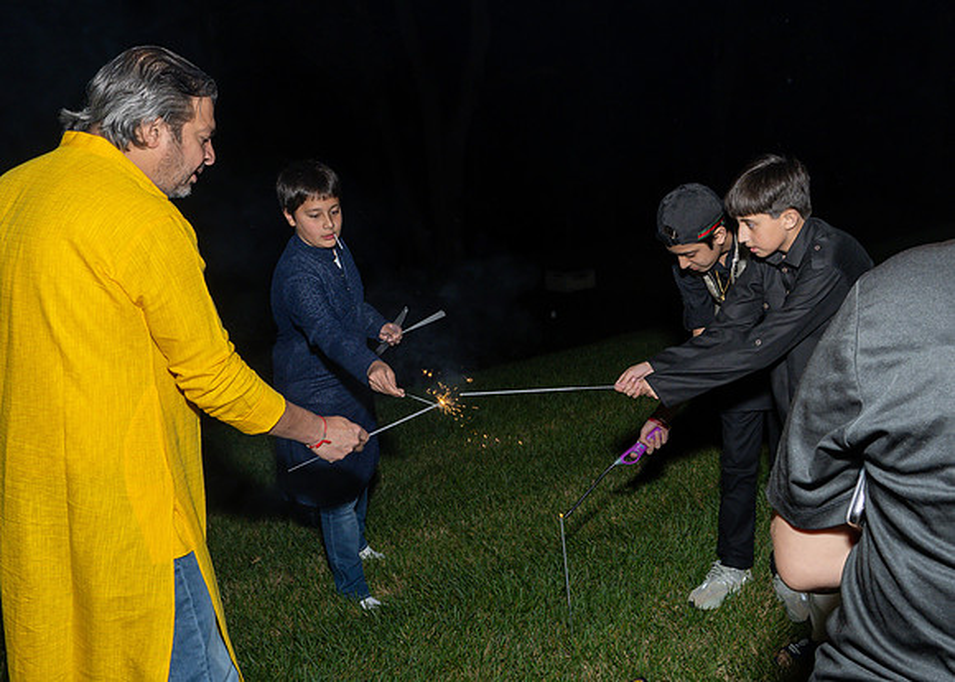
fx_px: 871
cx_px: 571
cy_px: 406
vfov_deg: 42.6
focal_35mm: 32
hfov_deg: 57.0
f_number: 7.1
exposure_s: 1/250
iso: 640
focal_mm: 17
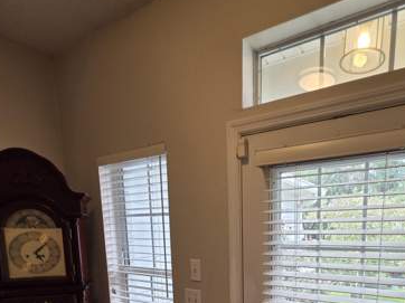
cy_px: 272
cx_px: 260
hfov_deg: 72.4
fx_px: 269
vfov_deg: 52.0
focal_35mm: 23
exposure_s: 1/120
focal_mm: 2.2
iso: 64
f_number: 1.9
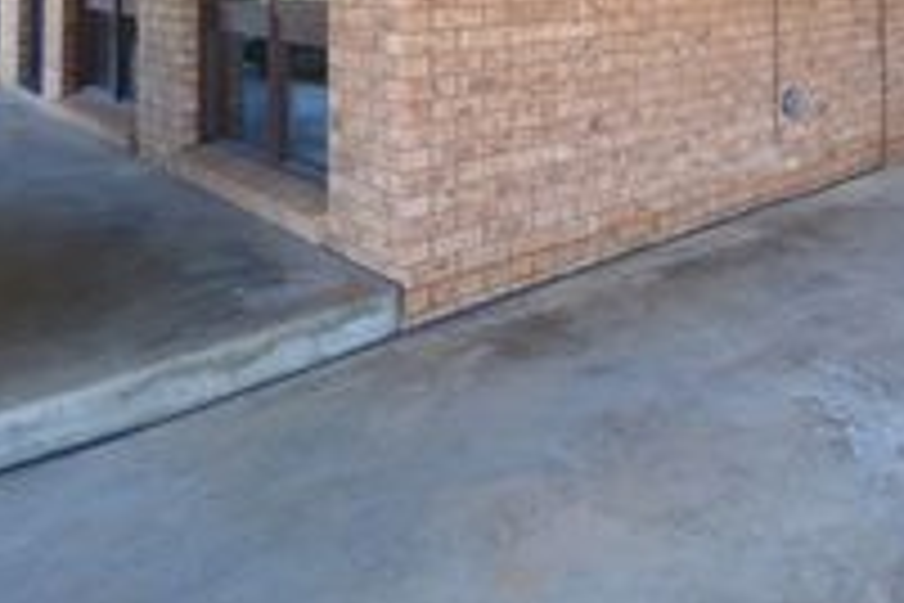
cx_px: 688
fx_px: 879
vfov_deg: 32.3
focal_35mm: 35
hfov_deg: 51.9
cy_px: -92
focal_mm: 10
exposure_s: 1/25
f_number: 4
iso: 100
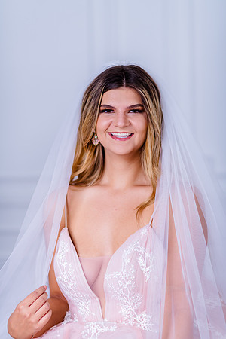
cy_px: 170
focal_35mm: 105
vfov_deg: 19.5
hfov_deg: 13.0
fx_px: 989
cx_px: 113
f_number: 2
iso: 125
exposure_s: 1/320
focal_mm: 105
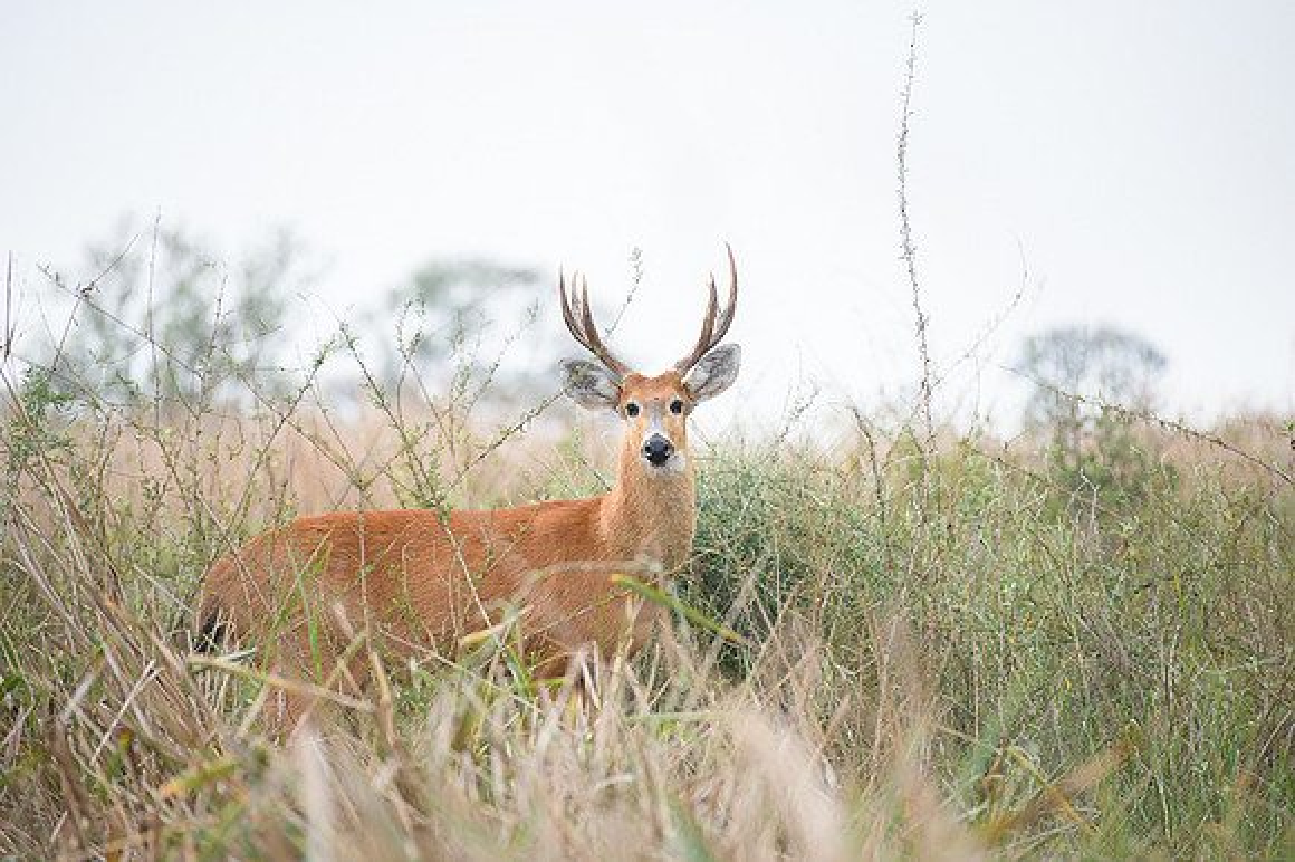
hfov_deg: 10.3
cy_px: 431
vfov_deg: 6.9
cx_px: 648
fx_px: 7190
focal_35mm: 200
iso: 640
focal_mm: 200
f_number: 4
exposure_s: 1/2000
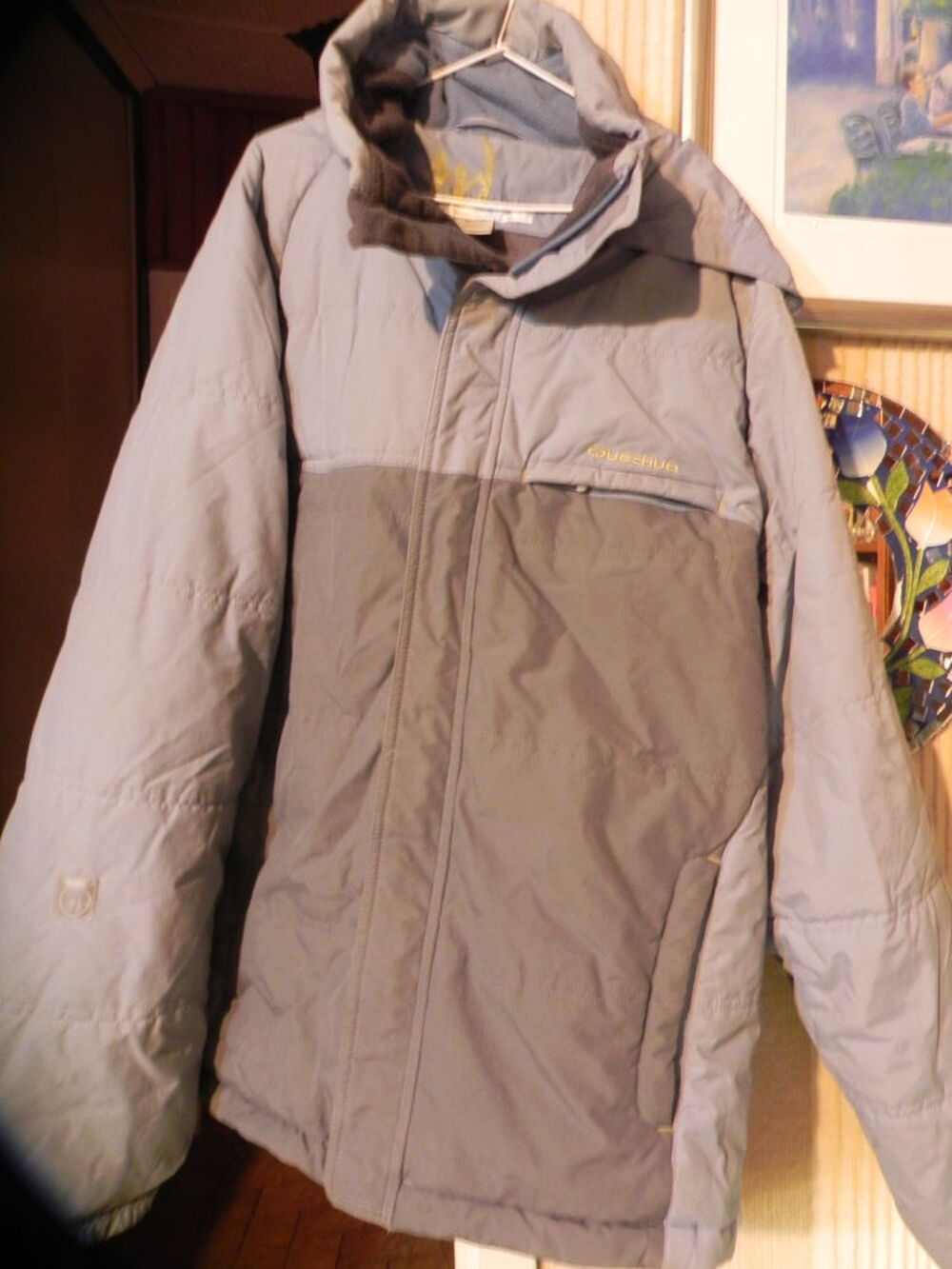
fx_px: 953
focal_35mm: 26
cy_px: 634
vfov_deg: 67.3
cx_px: 476
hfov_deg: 53.1
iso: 400
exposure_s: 1/4.5
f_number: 2.8
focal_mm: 4.6
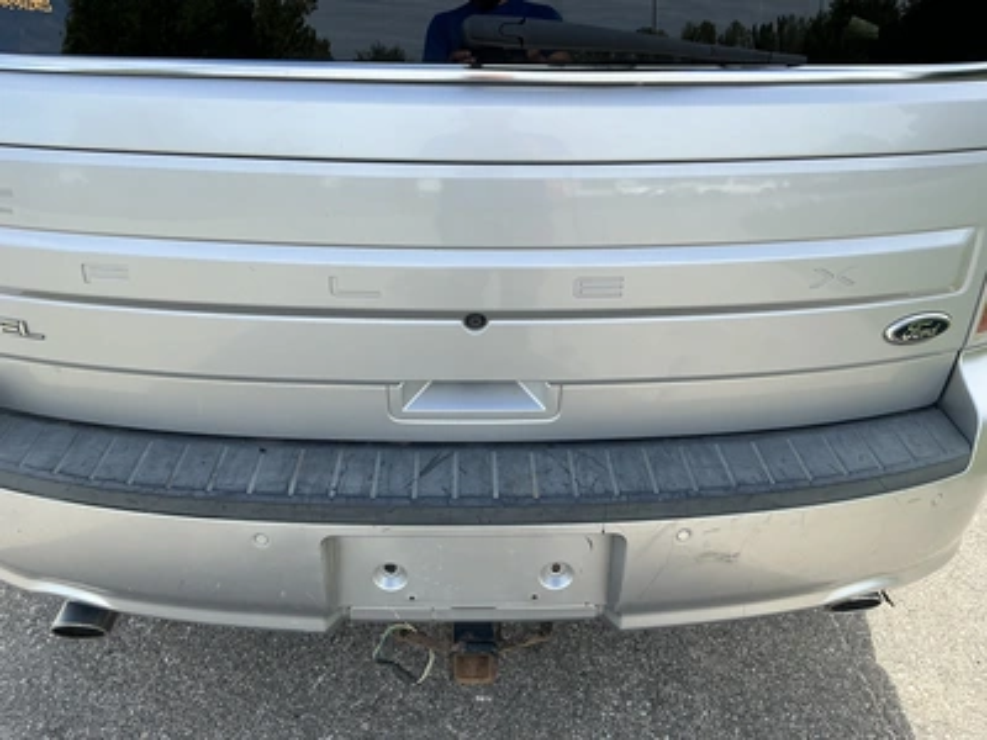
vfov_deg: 49.7
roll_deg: -1.7
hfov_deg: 63.4
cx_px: 494
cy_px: 370
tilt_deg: -31.6
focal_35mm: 28
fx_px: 798
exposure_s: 1/759
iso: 25
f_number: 1.8
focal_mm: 3
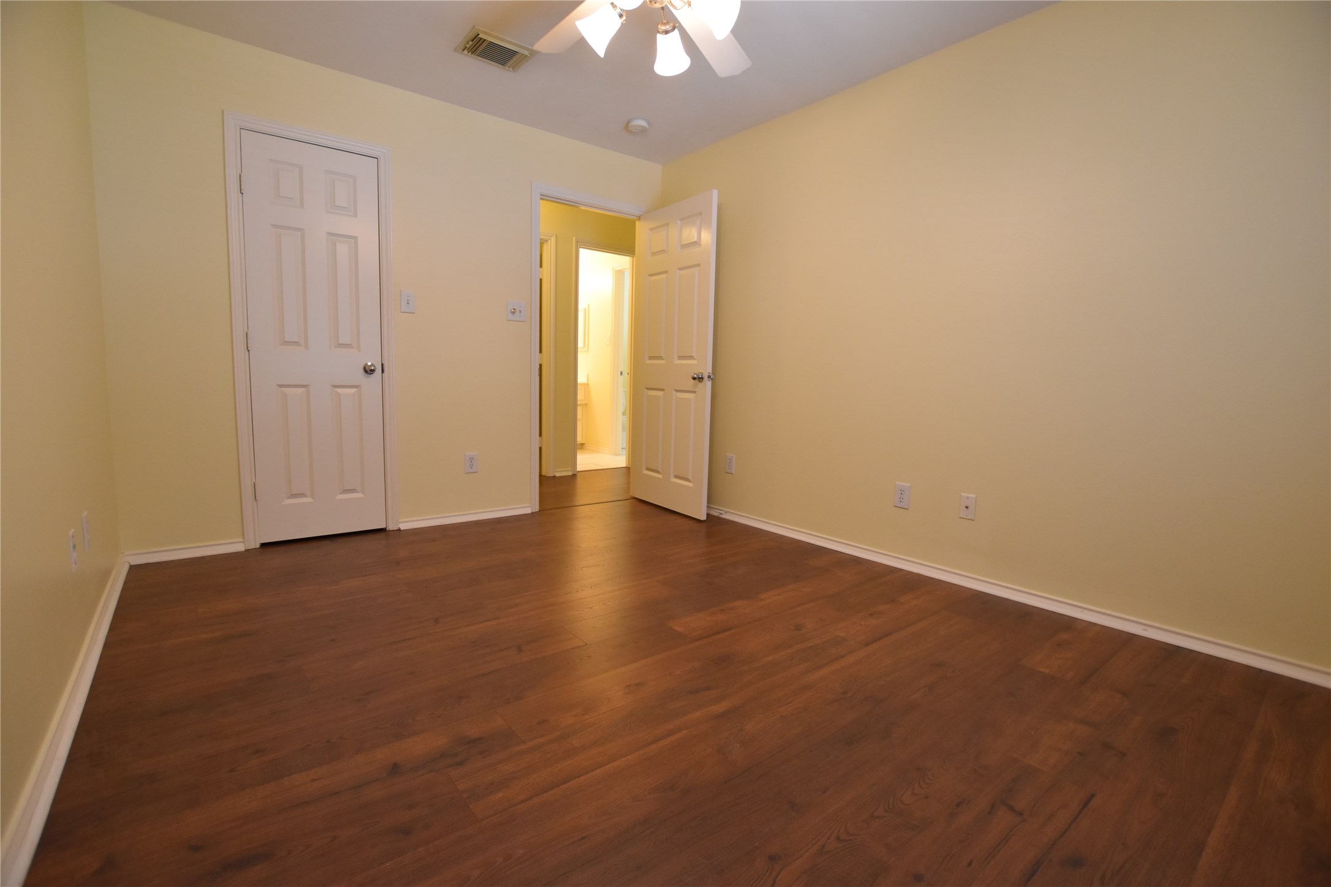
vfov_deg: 77.3
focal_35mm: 15
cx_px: 666
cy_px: 444
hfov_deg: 100.4
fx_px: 555
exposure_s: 1/60
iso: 800
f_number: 3.5
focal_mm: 10
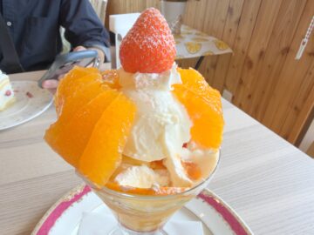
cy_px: 118
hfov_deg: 71.6
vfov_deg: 56.8
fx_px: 218
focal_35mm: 24
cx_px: 157
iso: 50
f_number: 2.2
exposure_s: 1/120
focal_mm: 2.22
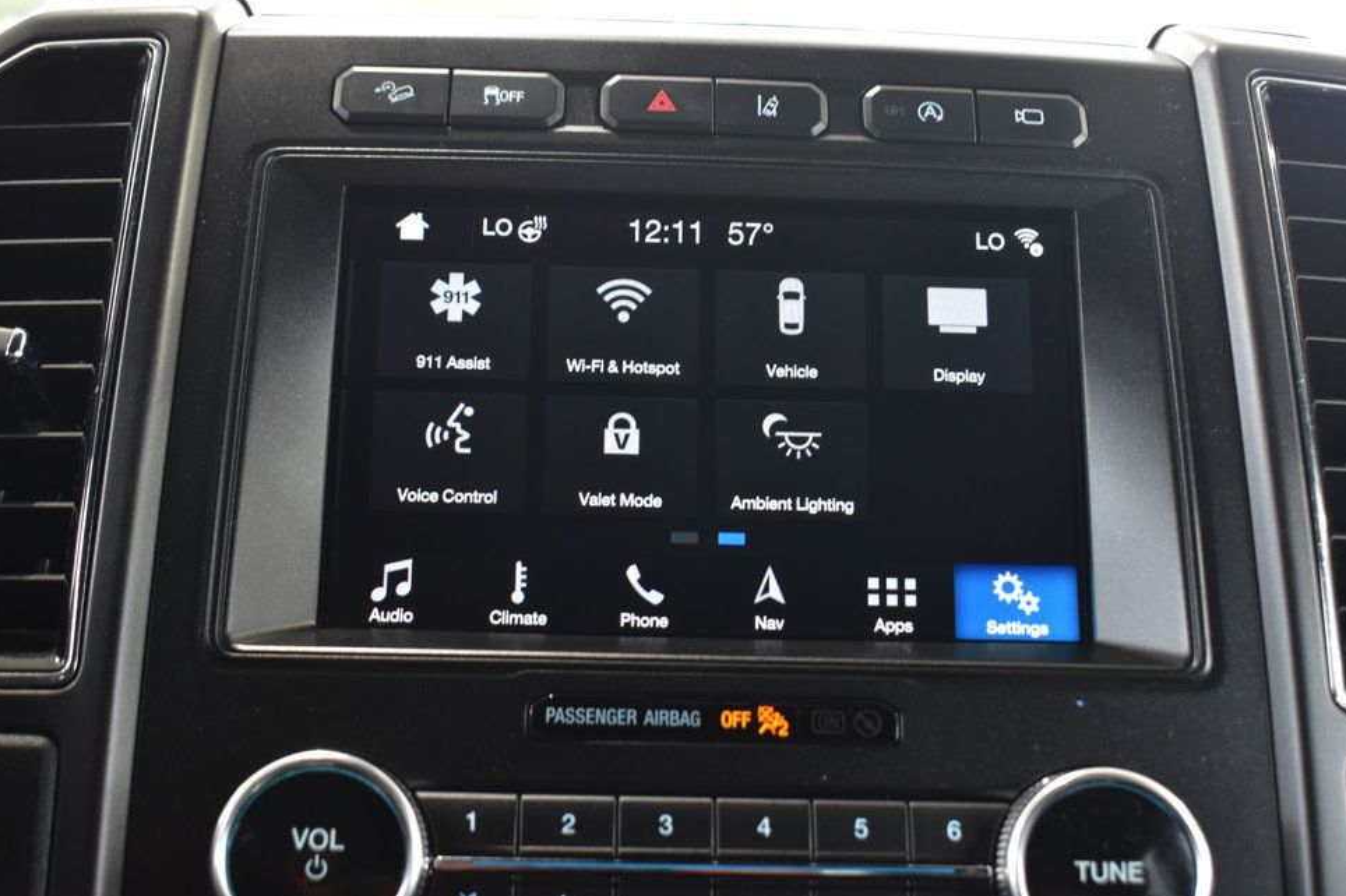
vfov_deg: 26.5
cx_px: 686
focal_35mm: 51
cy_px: 421
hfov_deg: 38.9
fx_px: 1906
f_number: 6.3
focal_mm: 32
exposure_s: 1/15
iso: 720
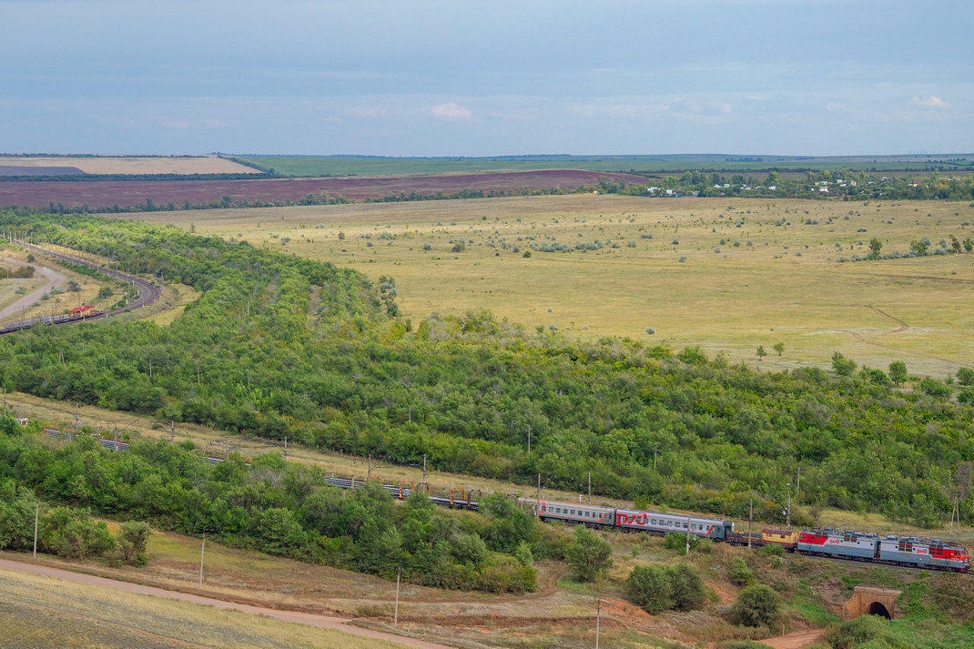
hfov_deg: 20.0
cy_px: 398
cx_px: 451
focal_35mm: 102
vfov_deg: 13.4
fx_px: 2759
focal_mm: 52
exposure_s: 1/500
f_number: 7.1
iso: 200
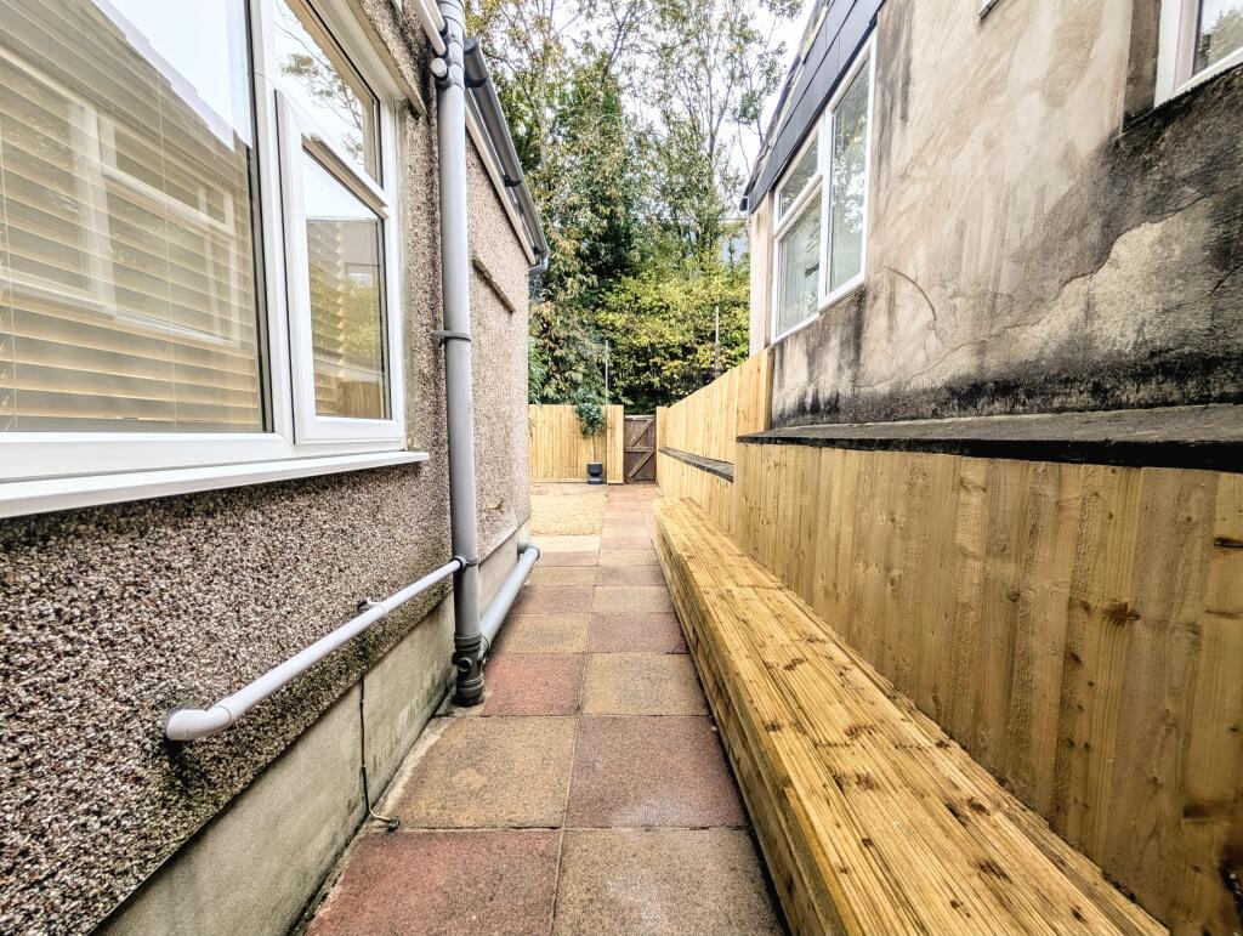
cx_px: 622
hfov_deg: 110.5
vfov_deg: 94.6
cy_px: 468
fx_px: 432
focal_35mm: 12
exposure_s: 1/58.3
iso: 51
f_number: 1.7
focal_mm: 2.02
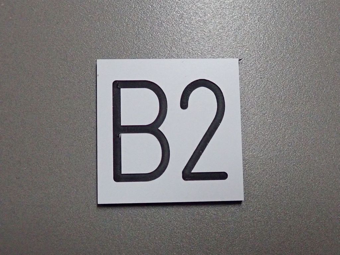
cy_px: 128
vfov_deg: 46.8
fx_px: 295
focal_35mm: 30
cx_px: 170
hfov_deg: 60.0
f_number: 2.3
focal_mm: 5.5
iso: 640
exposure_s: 1/250
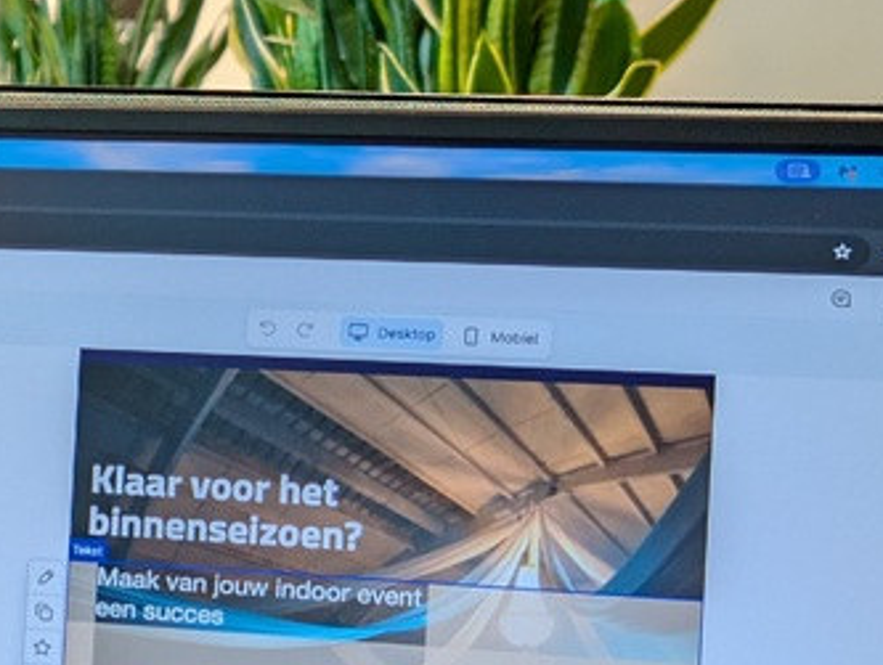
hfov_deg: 12.0
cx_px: -1146
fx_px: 3501
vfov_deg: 10.9
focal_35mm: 137
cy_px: 397
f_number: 1.68
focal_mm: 6.9
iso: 67
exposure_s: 1/50
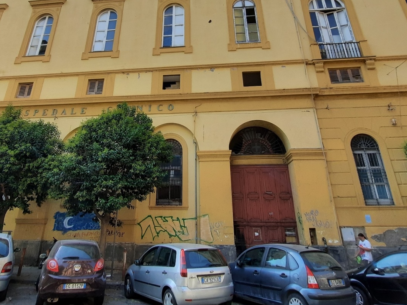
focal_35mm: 22
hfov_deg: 76.1
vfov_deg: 58.9
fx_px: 259
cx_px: 182
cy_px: 89
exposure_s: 1/557
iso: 40
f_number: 2.2
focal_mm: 1.74
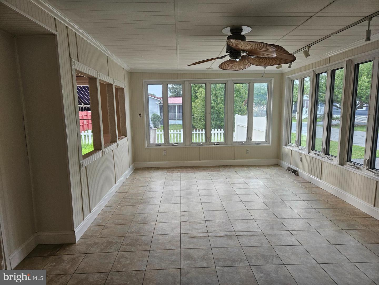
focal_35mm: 23
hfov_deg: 73.9
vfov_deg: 58.9
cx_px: 190
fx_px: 252
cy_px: 142
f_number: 1.8
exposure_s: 1/120
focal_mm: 5.4
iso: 125
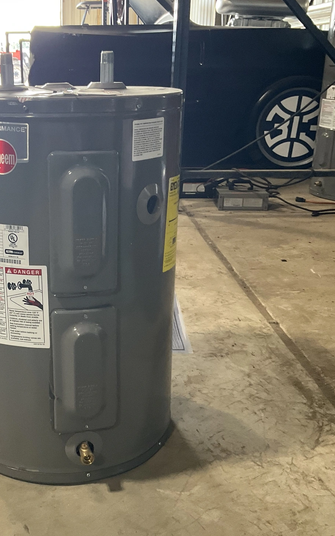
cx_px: 68
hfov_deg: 29.8
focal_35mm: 42
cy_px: 265
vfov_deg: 47.2
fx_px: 614
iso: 100
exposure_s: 1/60
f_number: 1.8
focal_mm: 3
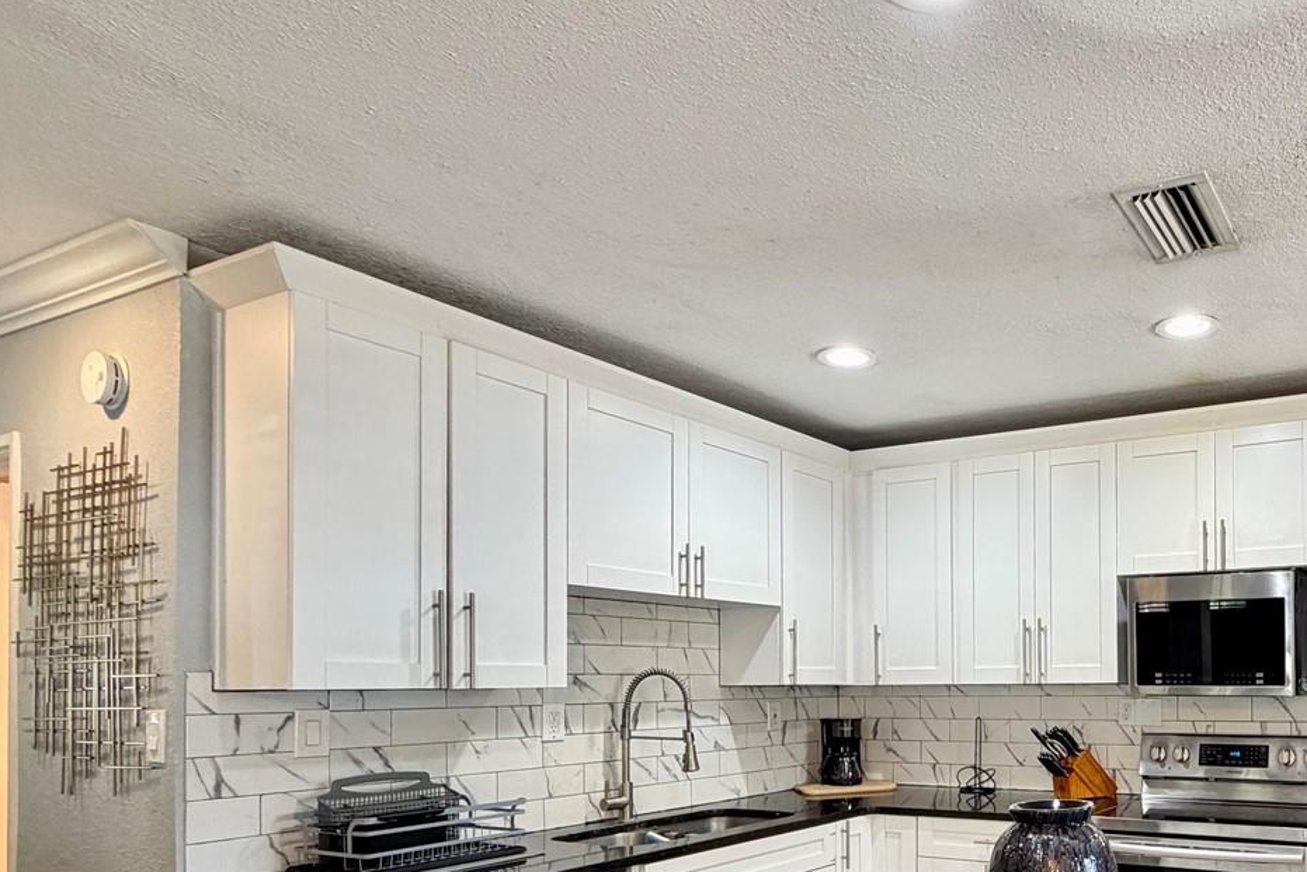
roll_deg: -0.6
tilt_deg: +0.3
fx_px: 908
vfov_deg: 49.0
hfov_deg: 63.9
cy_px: 667
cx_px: 1082
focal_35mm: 25
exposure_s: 1/60
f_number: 2.2
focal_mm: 2.22
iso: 200
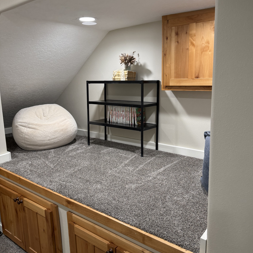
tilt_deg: -5.2
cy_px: 122
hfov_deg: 55.6
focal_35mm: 29
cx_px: 129
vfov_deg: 55.6
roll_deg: +2.6
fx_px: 240
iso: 200
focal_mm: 6.76
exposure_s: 1/120
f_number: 1.78
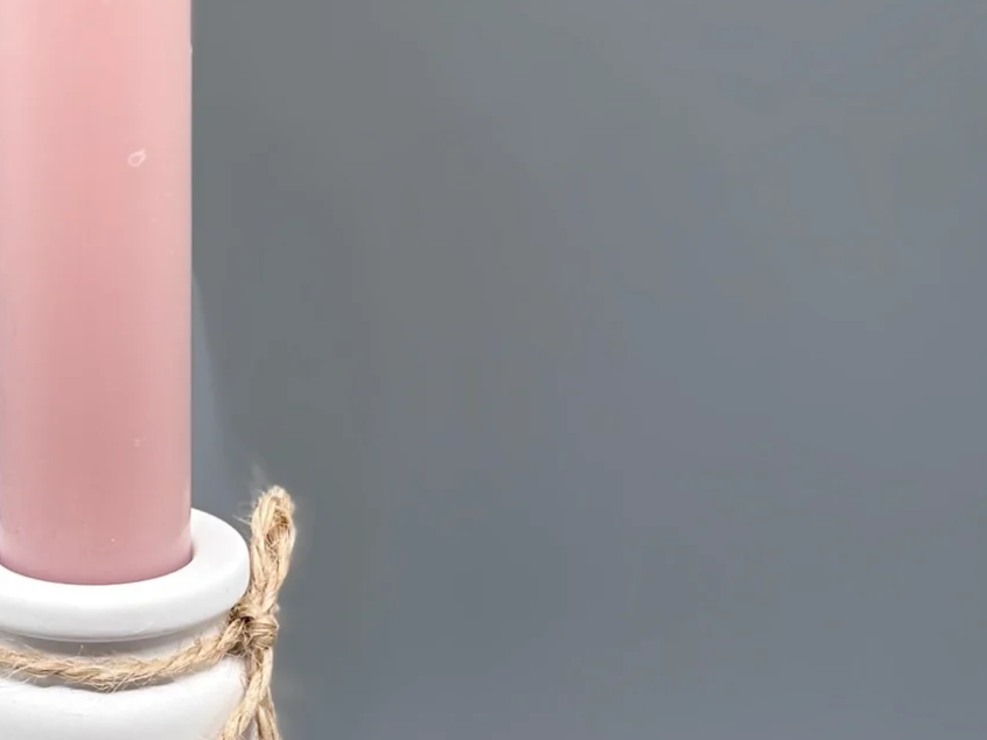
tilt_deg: -24.2
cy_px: 685
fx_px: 3506
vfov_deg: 11.9
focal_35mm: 123
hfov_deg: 15.9
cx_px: 135
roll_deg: -0.1
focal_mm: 5.96
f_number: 1.6
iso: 32
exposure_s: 1/608
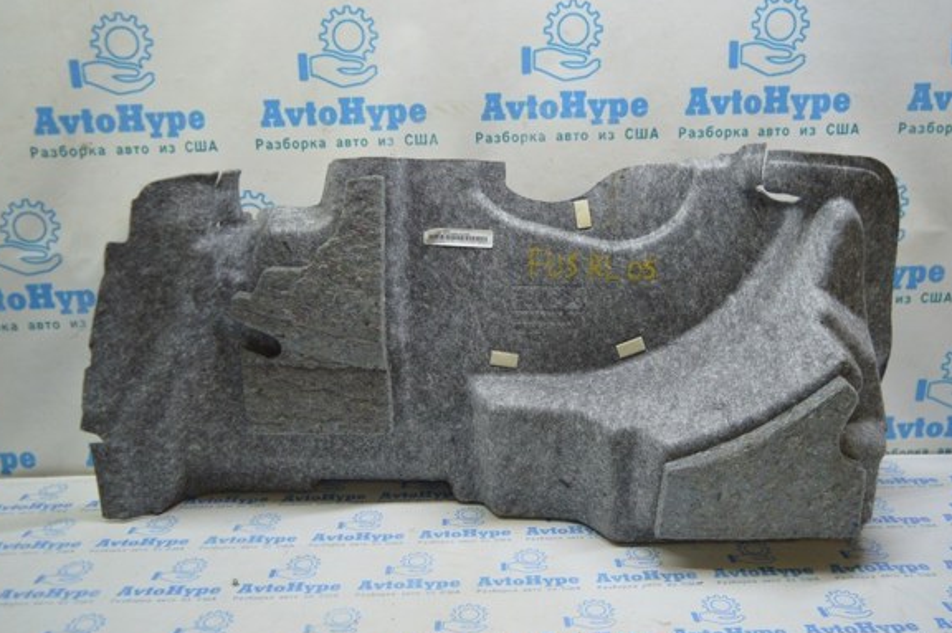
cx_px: 479
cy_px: 295
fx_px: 793
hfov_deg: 62.0
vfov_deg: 43.5
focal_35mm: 30
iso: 400
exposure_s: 1/60
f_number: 3.5
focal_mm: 18
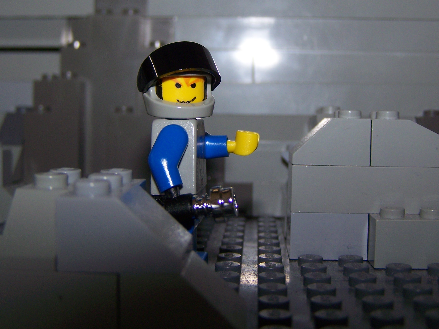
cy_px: 108
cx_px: 235
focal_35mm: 53
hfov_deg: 36.2
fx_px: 672
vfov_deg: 27.3
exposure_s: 1/60
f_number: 2.8
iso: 80
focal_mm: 6.3
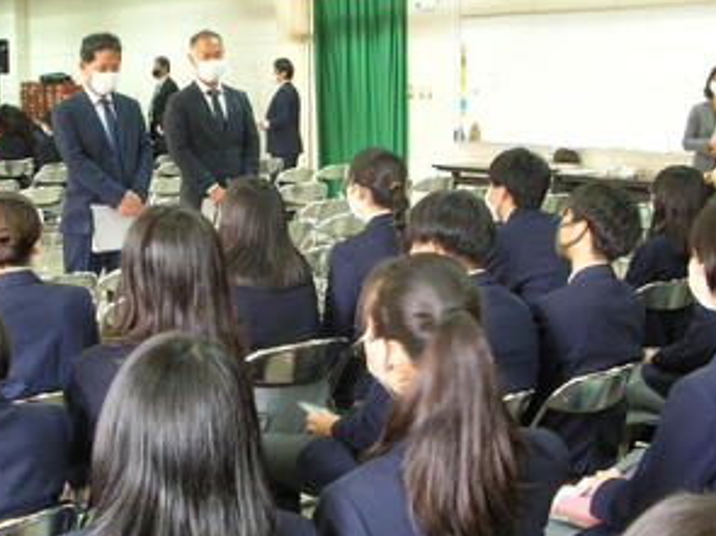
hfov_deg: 33.7
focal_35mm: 57
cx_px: 296
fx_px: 1179
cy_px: 262
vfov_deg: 25.6
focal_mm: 7.1
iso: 89
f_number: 3
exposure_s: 1/6.1
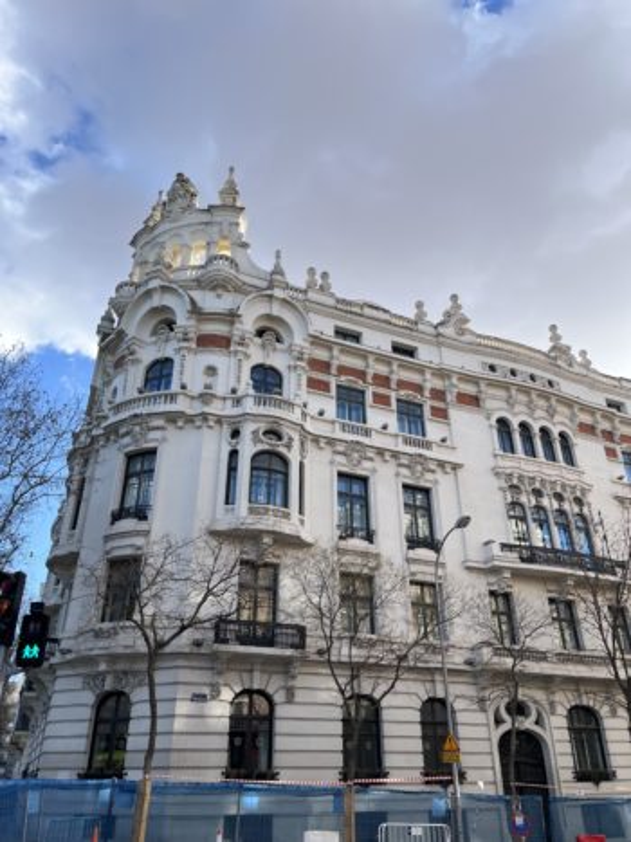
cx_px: 316
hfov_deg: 53.0
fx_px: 632
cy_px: 421
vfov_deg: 67.3
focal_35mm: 26
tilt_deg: +31.5
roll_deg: +0.4
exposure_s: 1/1441
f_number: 1.6
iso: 50
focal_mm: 5.1
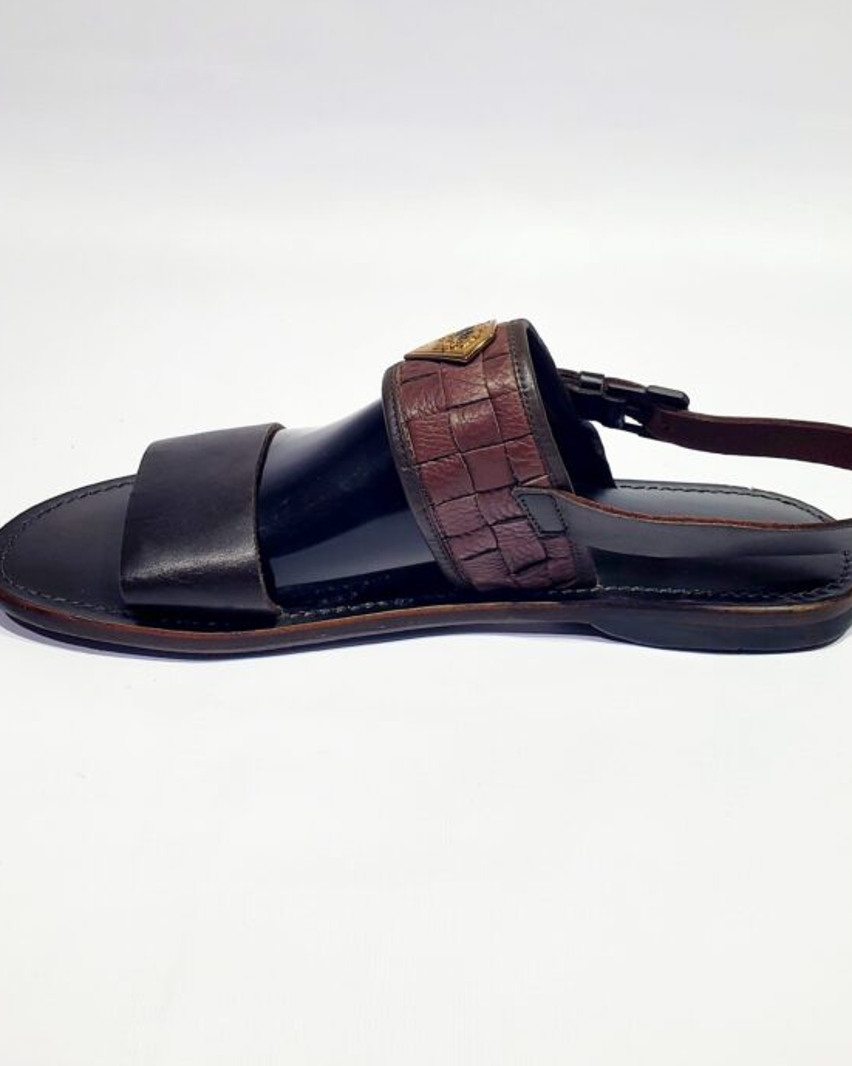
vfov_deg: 62.2
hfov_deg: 51.5
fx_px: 883
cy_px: 554
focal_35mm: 28
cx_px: 424
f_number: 2.4
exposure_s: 1/103
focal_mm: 4.3
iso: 50
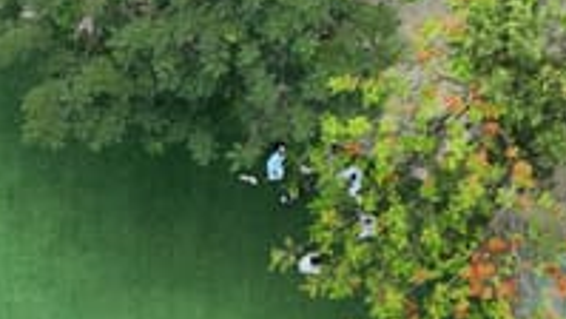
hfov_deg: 13.1
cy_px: 876
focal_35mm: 158
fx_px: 2372
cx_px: -191
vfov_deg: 7.0
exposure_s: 1/800
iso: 100
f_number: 2.8
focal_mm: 12.29
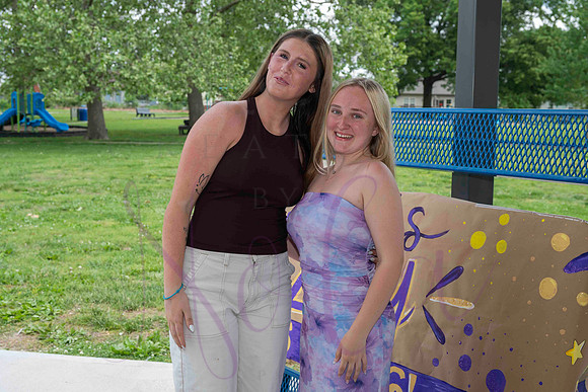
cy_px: 196
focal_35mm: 43
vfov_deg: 31.0
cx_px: 294
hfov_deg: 45.1
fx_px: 708
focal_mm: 43
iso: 400
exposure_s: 1/500
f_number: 6.3
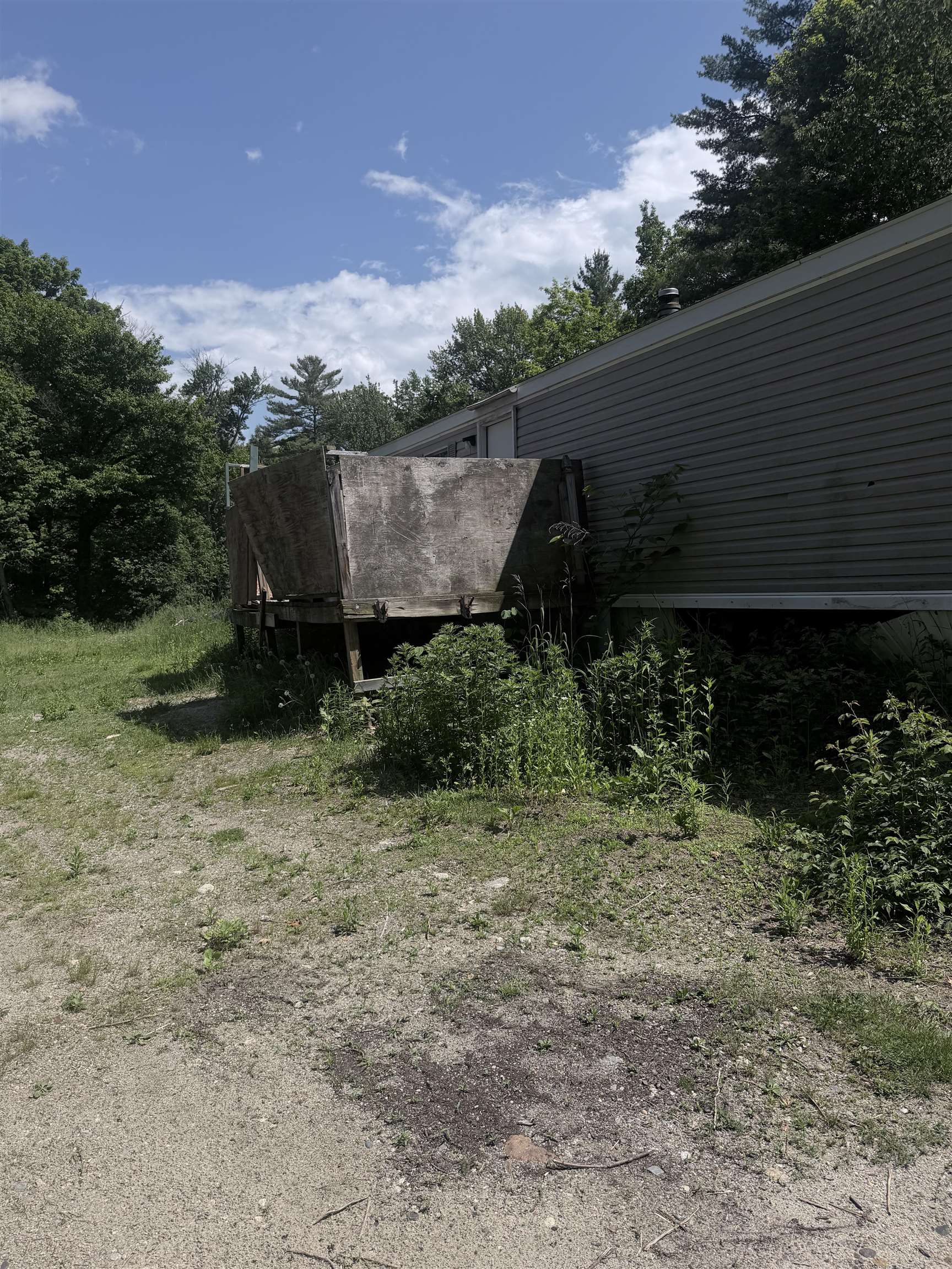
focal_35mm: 24
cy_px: 634
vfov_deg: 71.6
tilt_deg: -1.1
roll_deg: +0.9
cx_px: 476
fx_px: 880
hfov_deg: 56.8
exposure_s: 1/8130
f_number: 1.78
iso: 80
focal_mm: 6.76
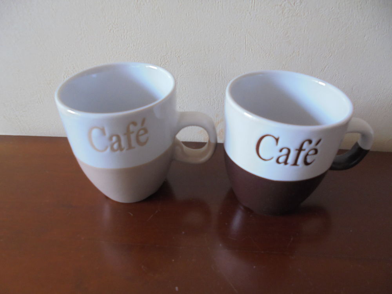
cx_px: 196
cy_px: 147
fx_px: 294
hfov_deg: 67.3
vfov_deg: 53.1
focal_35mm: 26
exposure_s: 1/30
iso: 250
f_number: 3.5
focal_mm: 4.6
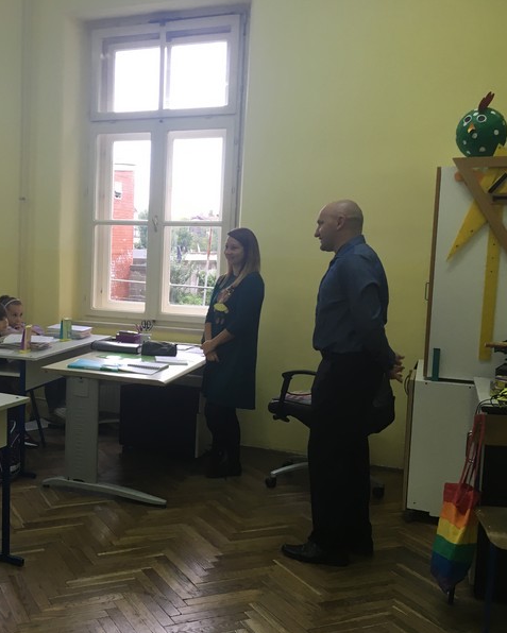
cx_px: 116
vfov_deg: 47.9
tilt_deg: -5.5
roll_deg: -2.4
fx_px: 713
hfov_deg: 38.0
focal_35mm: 38
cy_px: 318
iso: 64
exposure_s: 1/33
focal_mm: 4.15
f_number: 2.2
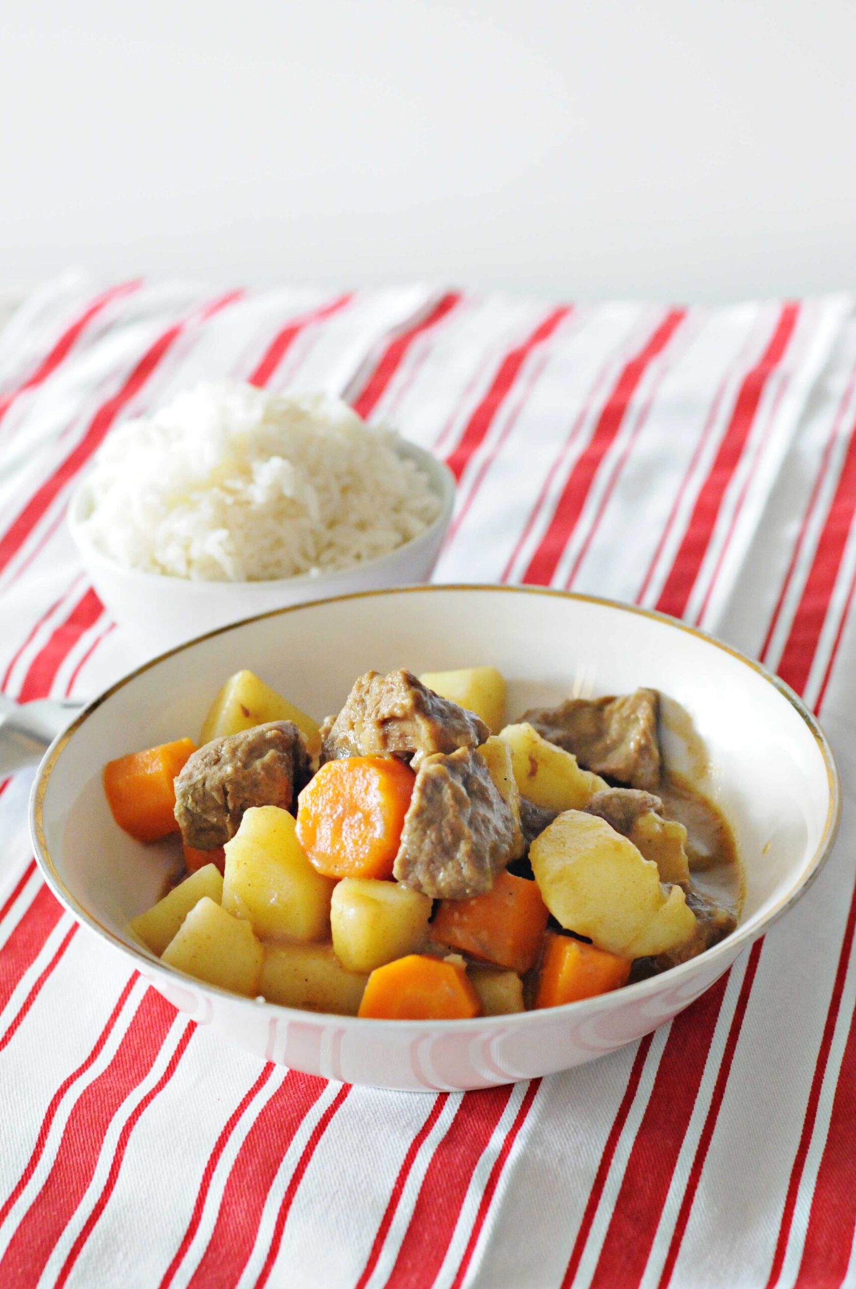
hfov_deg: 18.1
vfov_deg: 27.0
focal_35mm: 75
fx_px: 2682
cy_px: 644
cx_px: 428
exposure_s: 1/160
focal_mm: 50
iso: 2500
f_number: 5
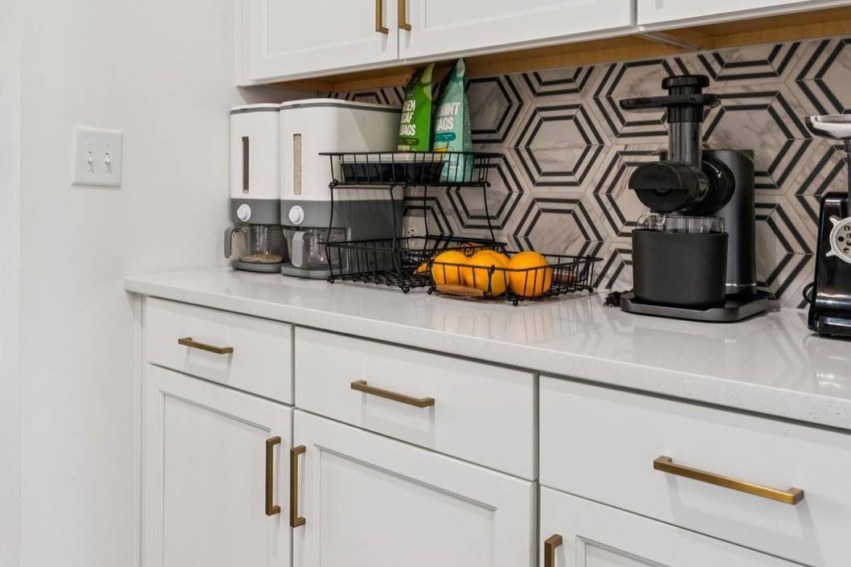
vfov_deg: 39.9
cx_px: 213
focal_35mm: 33
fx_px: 769
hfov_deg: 55.1
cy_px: 181
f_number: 13
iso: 100
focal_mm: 16.8
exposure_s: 1
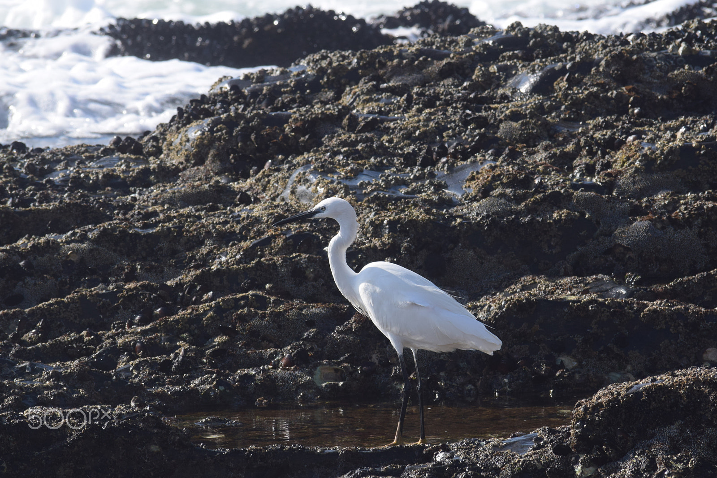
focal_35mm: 300
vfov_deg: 4.6
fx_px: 5973
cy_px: 239
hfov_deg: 6.9
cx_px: 358
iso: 400
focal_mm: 200
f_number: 11
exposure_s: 1/400
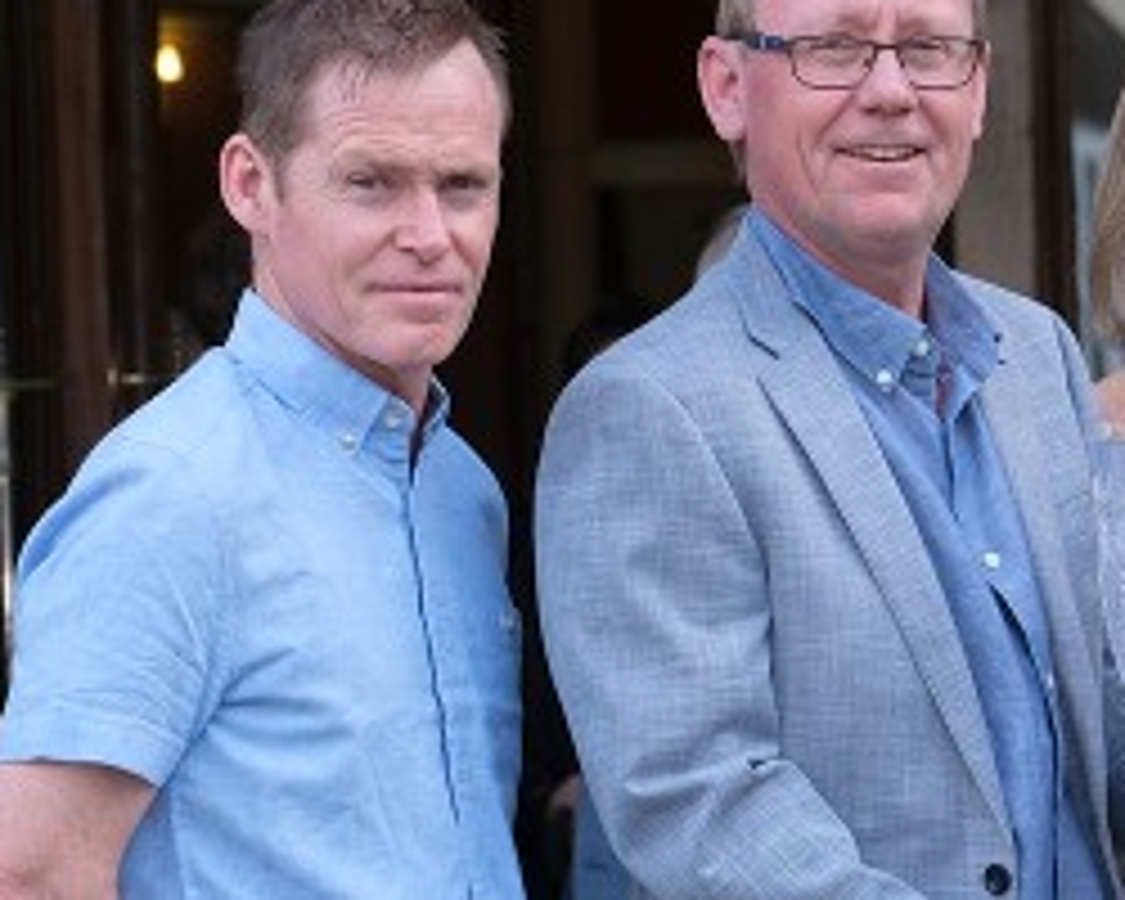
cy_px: 871
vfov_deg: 5.5
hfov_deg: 6.8
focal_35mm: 281
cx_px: 1494
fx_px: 9356
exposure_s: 1/450
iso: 800
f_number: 4.5
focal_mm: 71.5
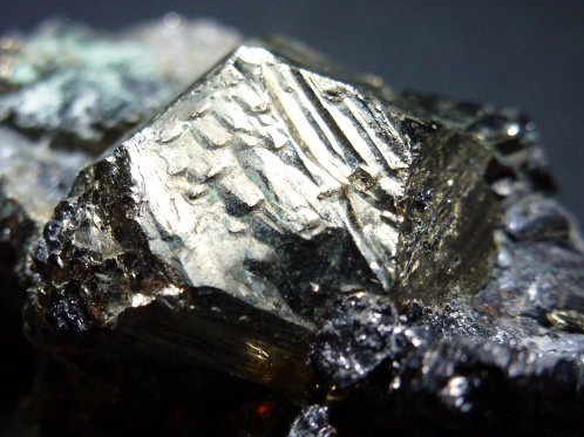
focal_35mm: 63
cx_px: 244
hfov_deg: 30.7
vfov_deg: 23.2
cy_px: 251
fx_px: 1062
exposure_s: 1/80
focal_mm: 8.7
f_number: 4.1
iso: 320
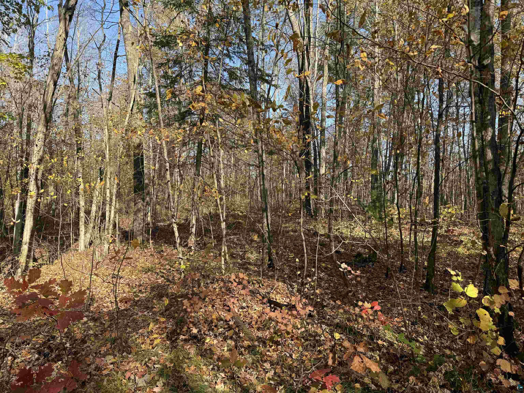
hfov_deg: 71.6
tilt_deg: +0.8
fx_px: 363
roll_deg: -1.9
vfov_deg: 56.8
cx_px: 262
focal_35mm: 24
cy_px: 196
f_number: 1.78
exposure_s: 1/925
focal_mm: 6.76
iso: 80
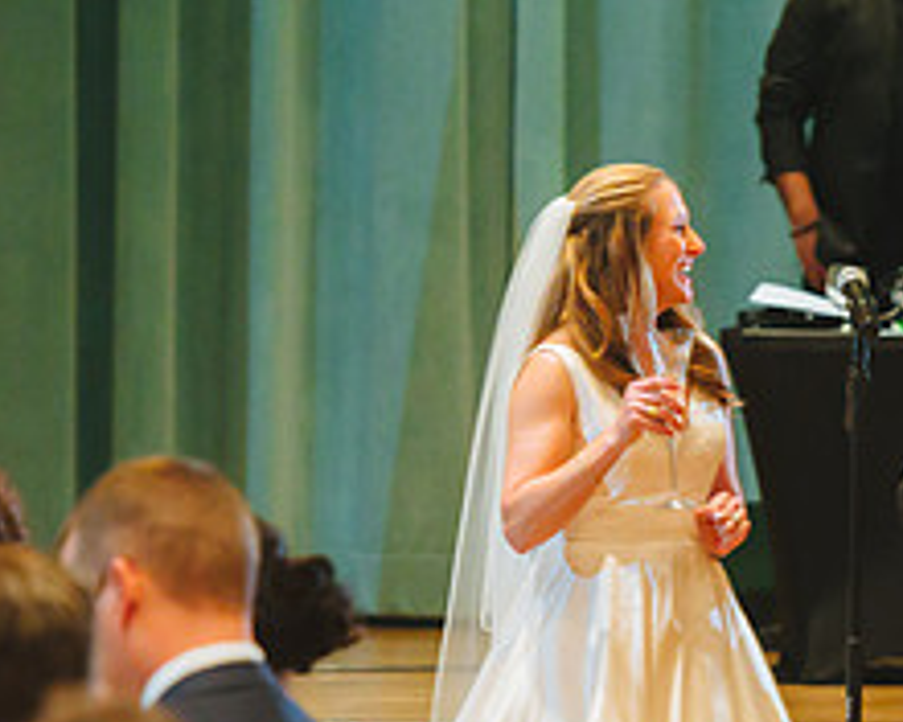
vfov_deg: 4.3
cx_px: 653
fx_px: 9594
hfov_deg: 5.4
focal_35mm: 359
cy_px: 624
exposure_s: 1/60
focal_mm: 145
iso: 2500
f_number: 2.8
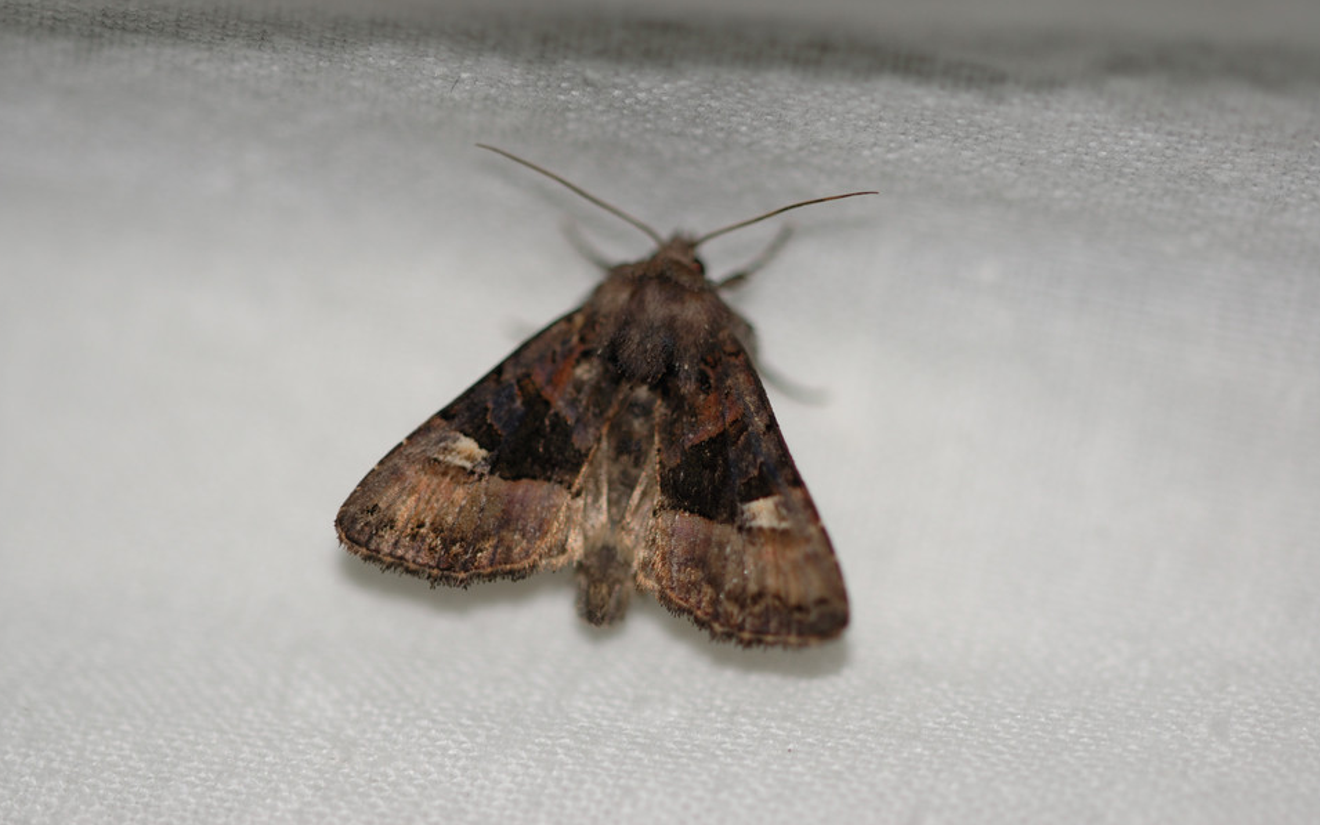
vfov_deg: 8.1
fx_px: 5811
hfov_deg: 13.0
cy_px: 397
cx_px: 657
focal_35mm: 162
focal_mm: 105
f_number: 4.2
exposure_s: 1/250
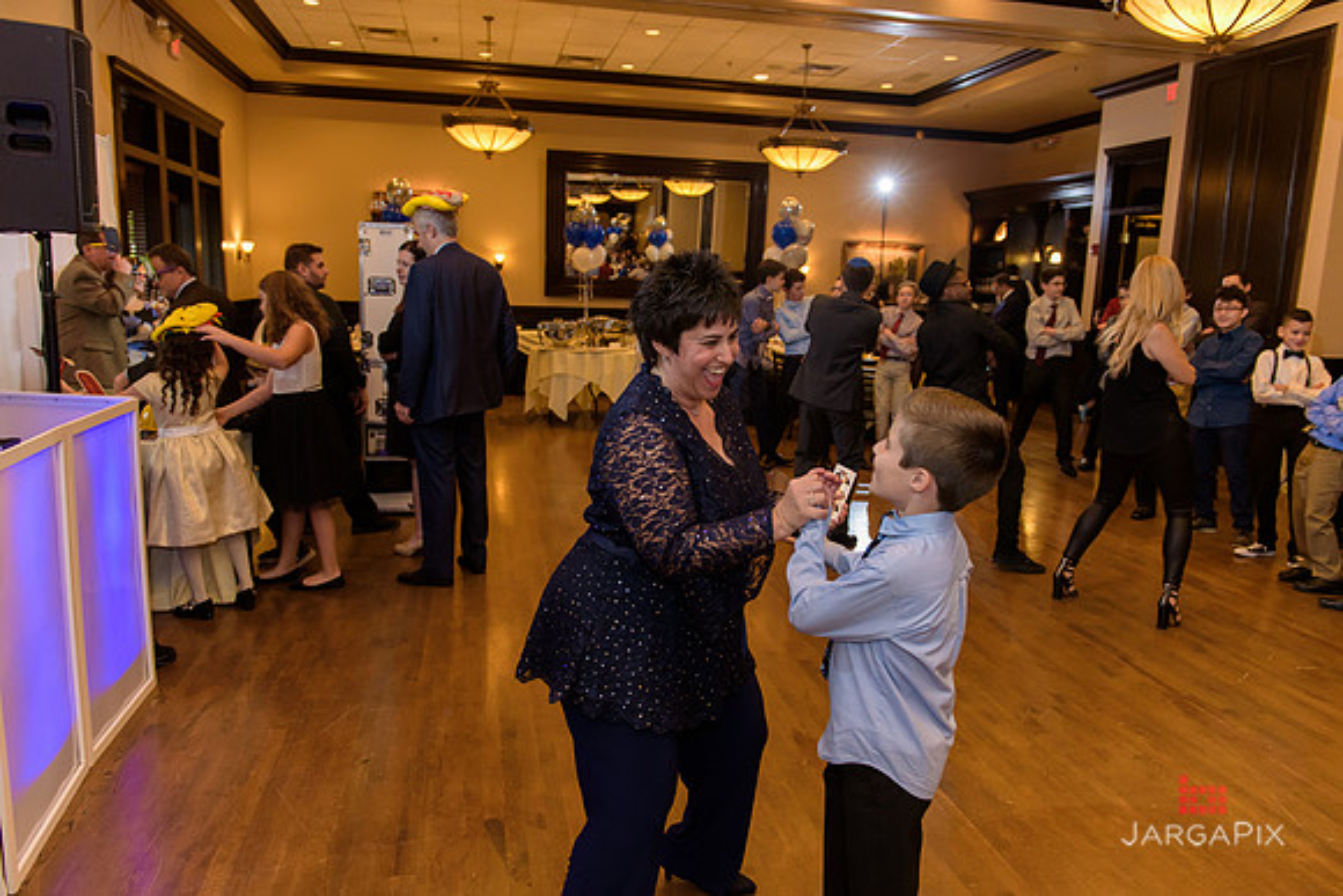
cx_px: 672
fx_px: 970
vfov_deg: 49.6
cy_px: 448
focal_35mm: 26
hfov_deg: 69.4
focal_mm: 26
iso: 1600
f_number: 3.2
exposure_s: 1/125
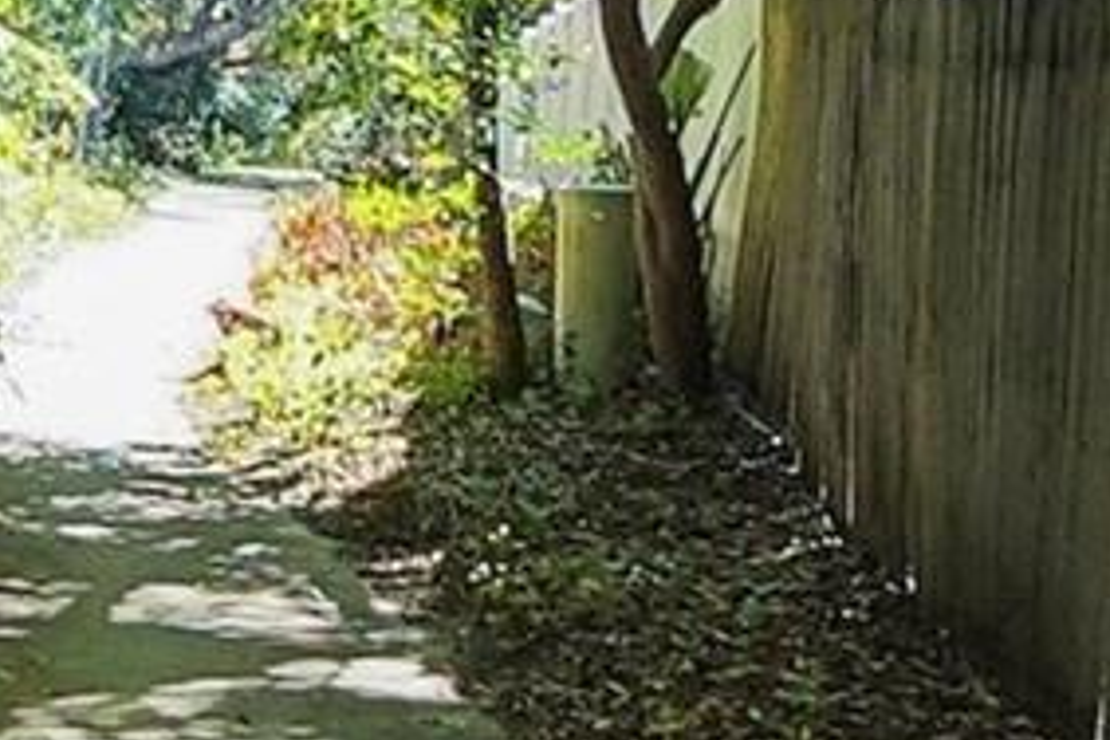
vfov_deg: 16.0
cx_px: 244
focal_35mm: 85
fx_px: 2621
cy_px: 494
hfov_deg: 23.6
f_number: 5
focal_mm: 10
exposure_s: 1/1000
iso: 1000
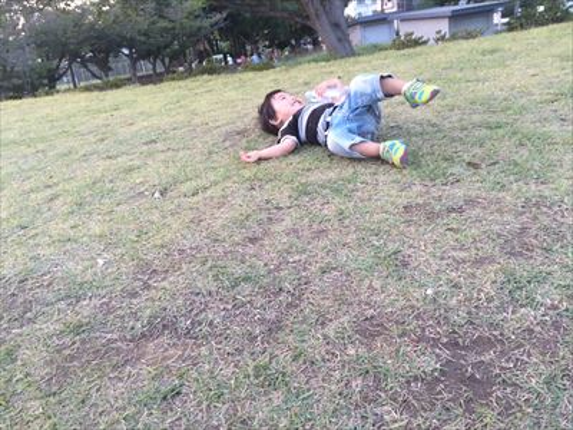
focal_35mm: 29
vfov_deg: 48.2
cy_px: 215
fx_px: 480
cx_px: 286
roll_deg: +10.6
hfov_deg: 61.7
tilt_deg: -21.4
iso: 40
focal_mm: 4.15
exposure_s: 1/30
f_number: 2.2
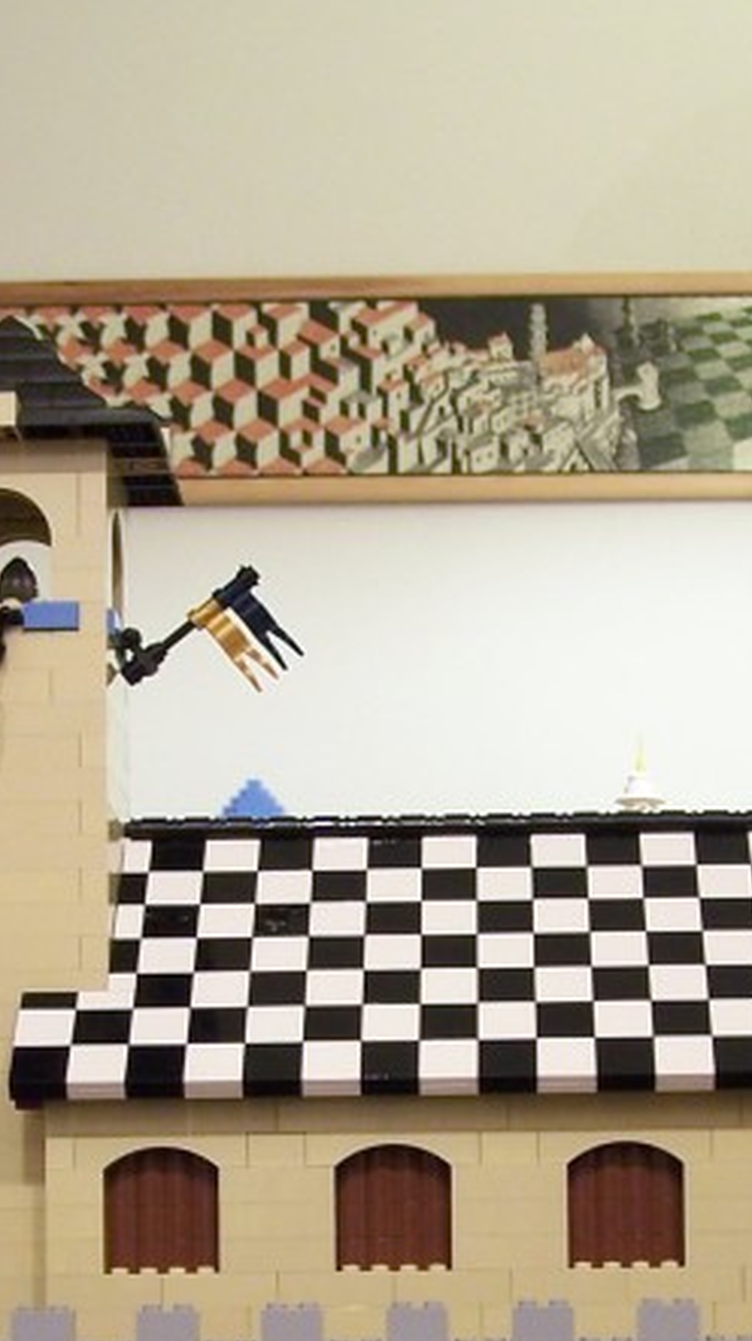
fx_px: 3410
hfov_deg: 12.6
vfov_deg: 21.9
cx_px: 476
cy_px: 1132
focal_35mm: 96
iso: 80
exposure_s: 1/2
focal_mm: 6.3
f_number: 2.8
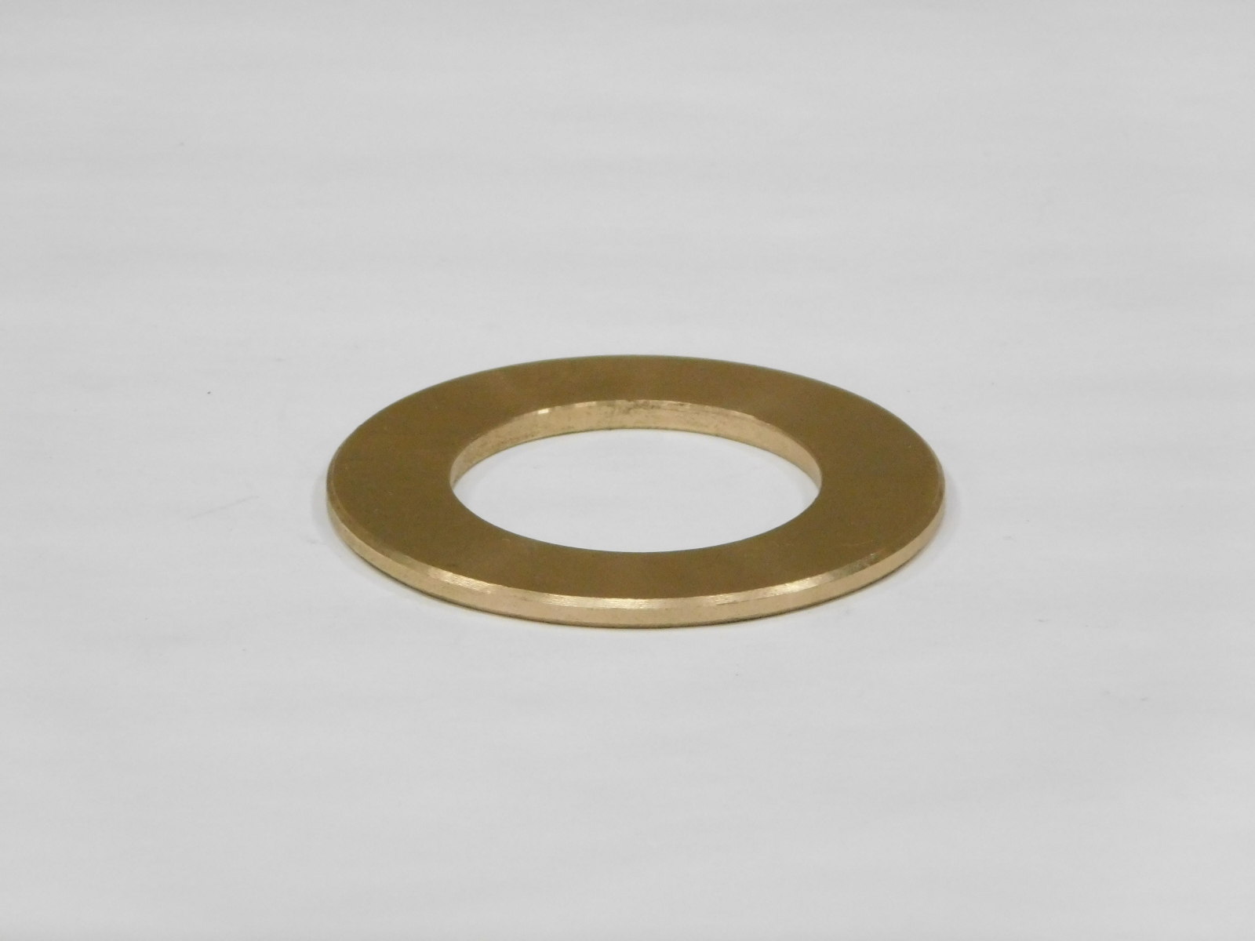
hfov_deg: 3.4
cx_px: 628
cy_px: 470
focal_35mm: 577
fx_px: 20919
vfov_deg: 2.6
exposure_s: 1/60
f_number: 6
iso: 800
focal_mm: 102.5
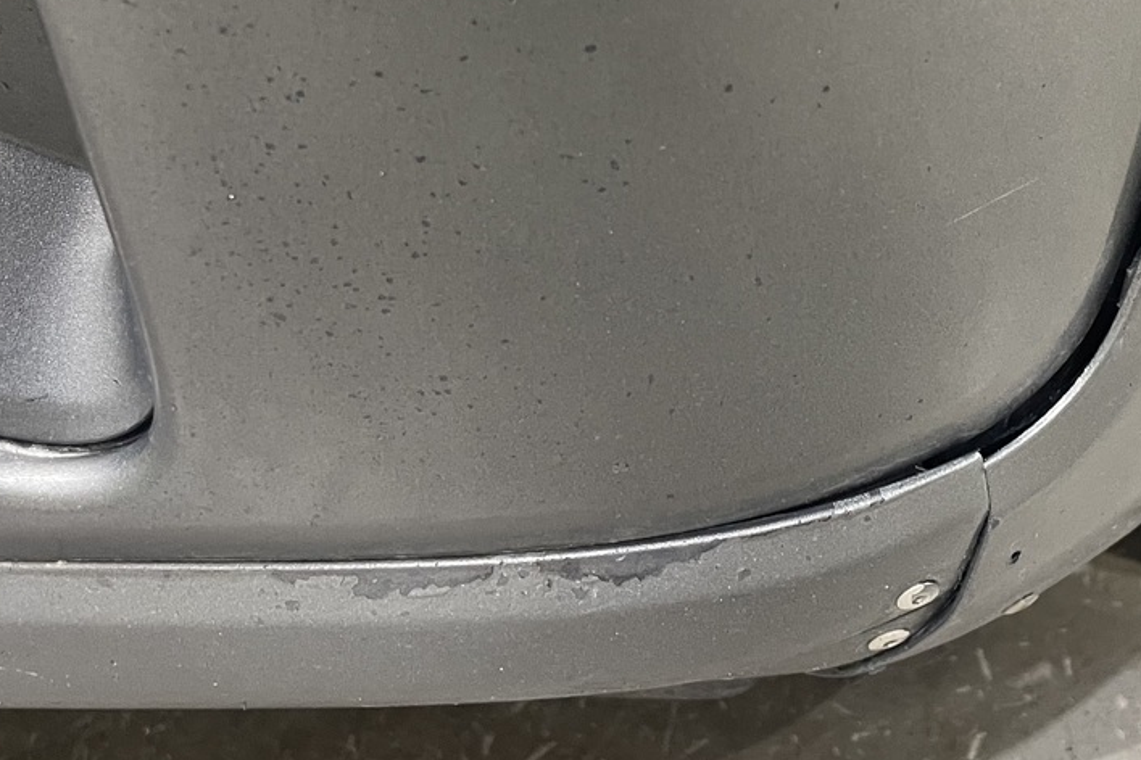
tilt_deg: -27.8
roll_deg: +0.7
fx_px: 1743
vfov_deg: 24.2
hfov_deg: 35.6
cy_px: 150
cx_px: 827
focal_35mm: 55
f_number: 1.6
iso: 160
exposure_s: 1/50
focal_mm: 4.2
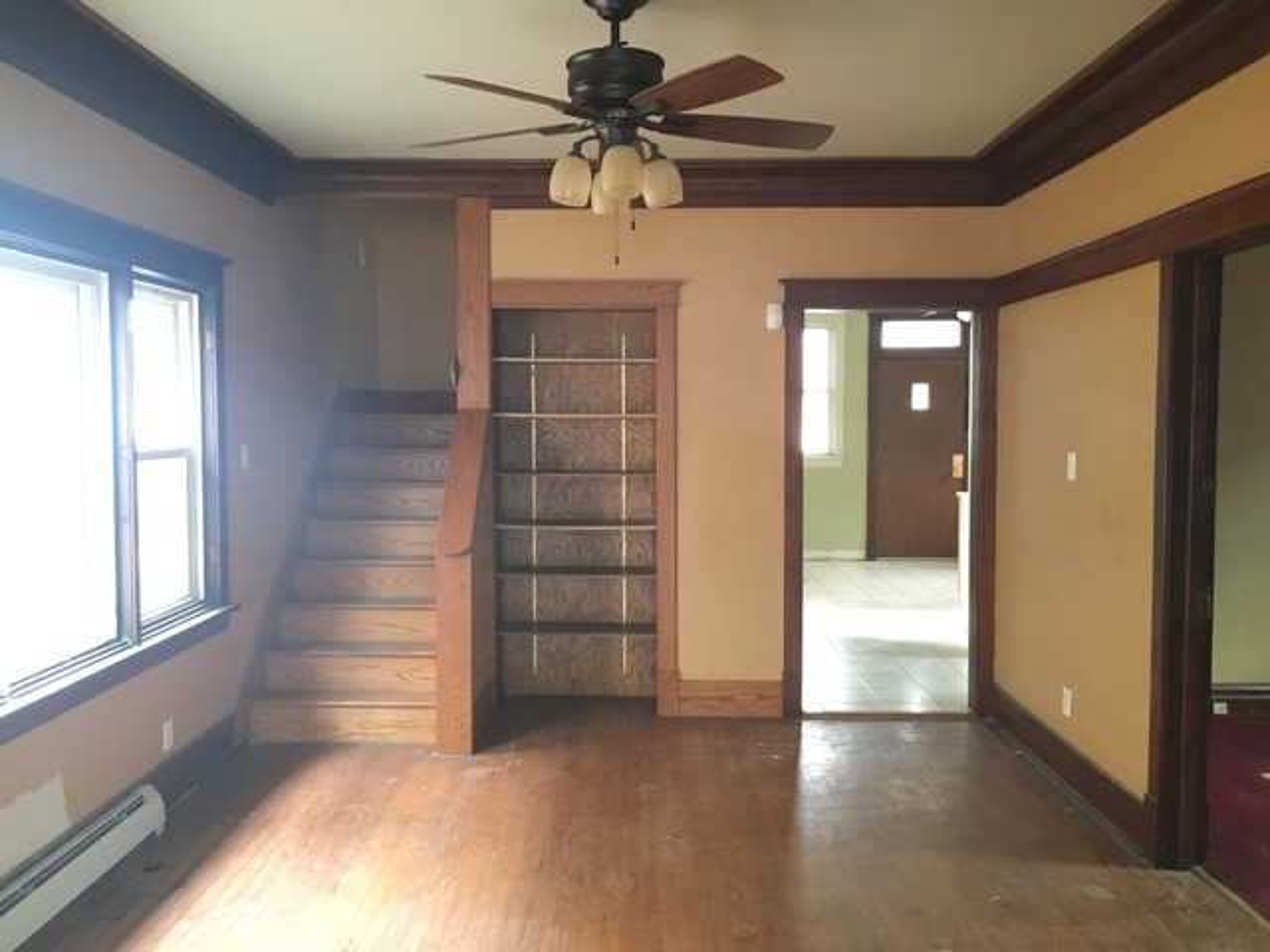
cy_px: 476
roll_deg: -0.5
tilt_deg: -4.4
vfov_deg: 48.2
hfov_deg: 61.7
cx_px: 635
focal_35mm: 29
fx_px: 1064
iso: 200
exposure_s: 1/15
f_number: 2.2
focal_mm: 4.15
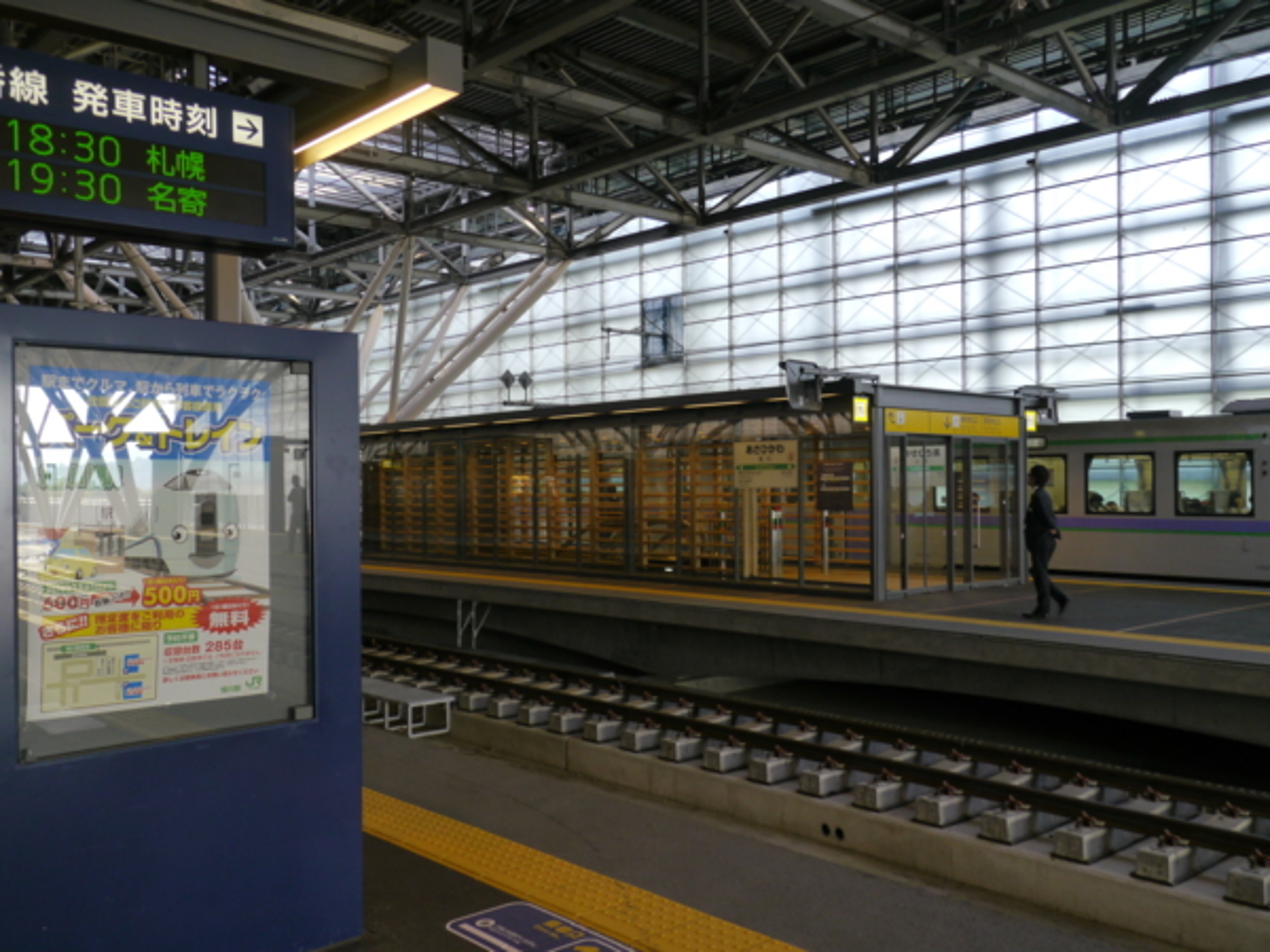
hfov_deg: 54.0
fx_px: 1247
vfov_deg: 41.8
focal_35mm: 34
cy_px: 476
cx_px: 635
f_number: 4.2
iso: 250
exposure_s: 1/60
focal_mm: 17
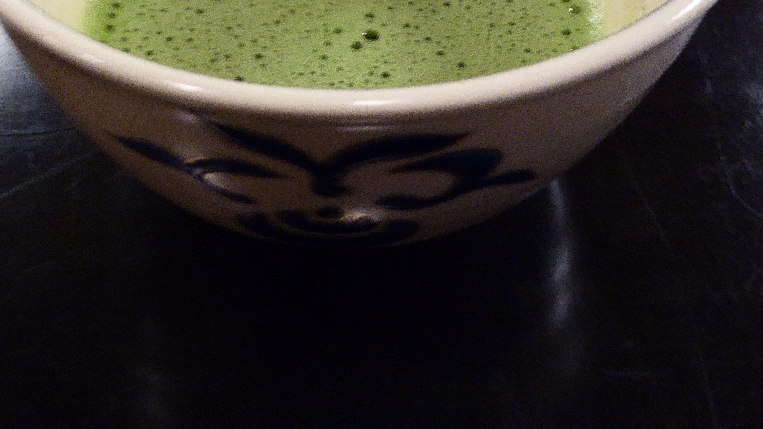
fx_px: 890
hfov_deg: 46.1
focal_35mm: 44
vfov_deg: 26.0
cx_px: 306
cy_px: 23
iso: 400
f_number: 3.3
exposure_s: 1/10
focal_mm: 4.3
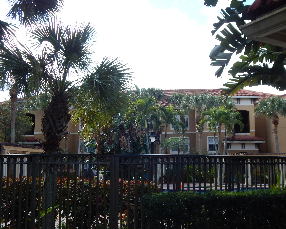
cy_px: 115
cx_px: 150
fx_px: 381
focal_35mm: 45
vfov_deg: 33.4
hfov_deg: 41.1
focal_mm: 7.7
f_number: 3.6
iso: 125
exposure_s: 1/500
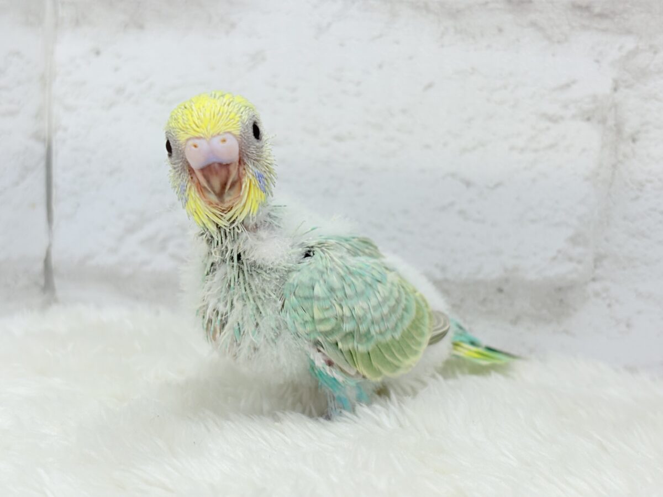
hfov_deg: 36.8
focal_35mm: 52
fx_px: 996
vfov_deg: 28.0
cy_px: 248
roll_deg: -1.3
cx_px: 332
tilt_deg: -7.7
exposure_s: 1/100
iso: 64
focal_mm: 5.96
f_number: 1.6
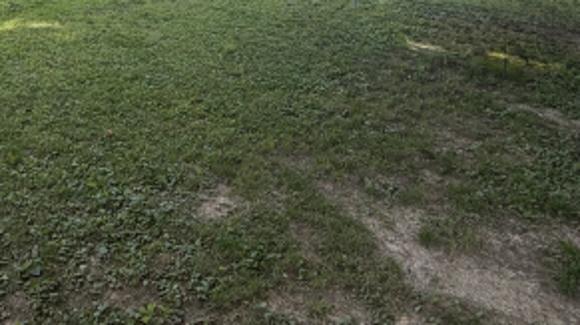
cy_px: -102
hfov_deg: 54.2
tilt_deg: -2.3
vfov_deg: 27.7
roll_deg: -0.2
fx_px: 538
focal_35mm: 35
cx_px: 148
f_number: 2.2
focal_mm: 2.22
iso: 50
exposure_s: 1/502
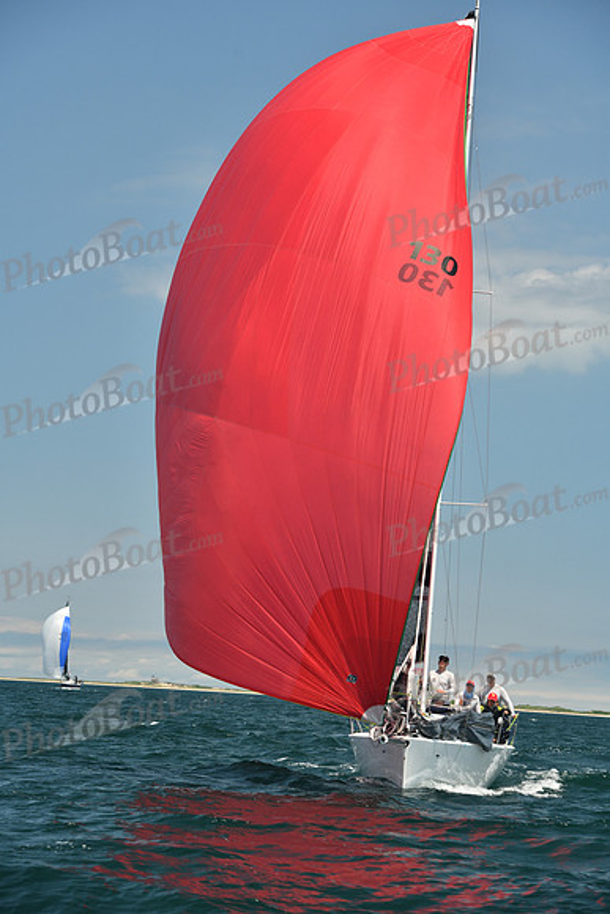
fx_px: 3048
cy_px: 457
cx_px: 305
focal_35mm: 120
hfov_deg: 11.4
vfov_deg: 17.1
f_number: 6.3
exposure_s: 1/640
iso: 320
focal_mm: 120
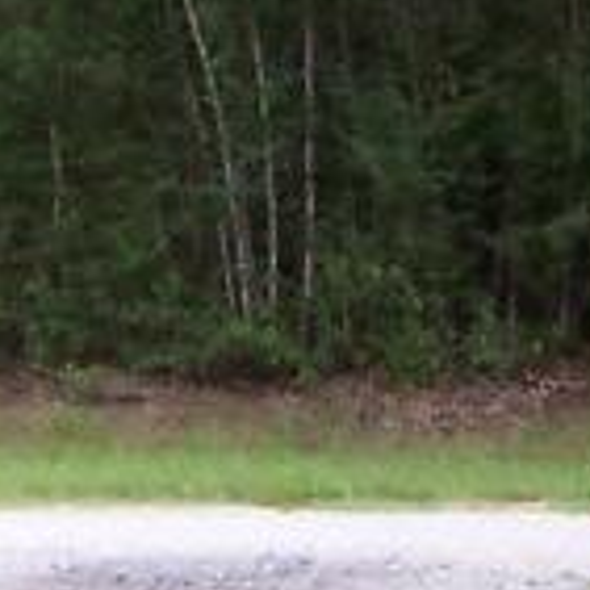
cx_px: 151
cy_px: 239
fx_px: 7096
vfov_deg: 4.8
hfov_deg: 4.8
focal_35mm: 368
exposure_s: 1/180
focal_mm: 8.2
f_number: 4
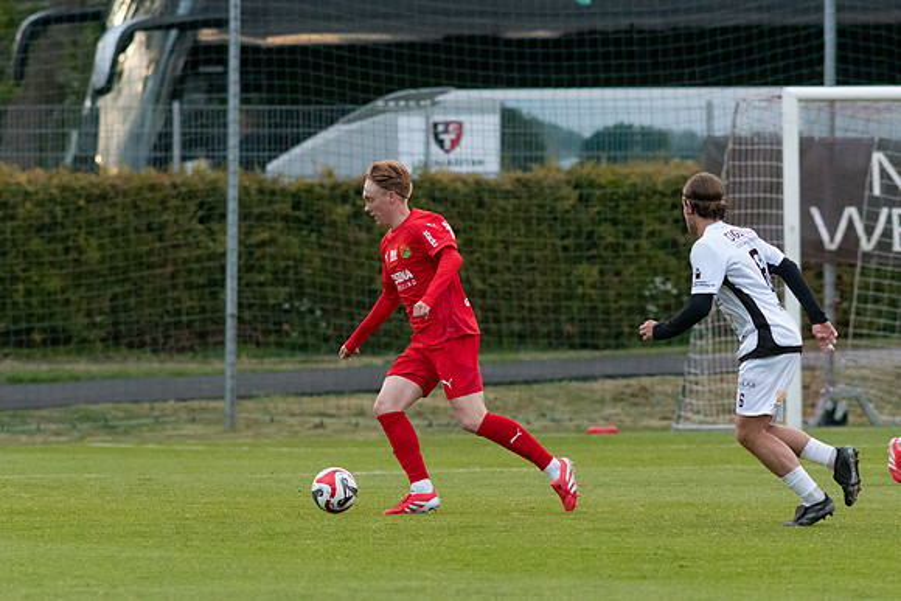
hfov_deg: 3.4
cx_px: 450
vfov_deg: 2.3
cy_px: 300
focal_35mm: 600
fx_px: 15019
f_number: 4
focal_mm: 300
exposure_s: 1/1250
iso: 5000
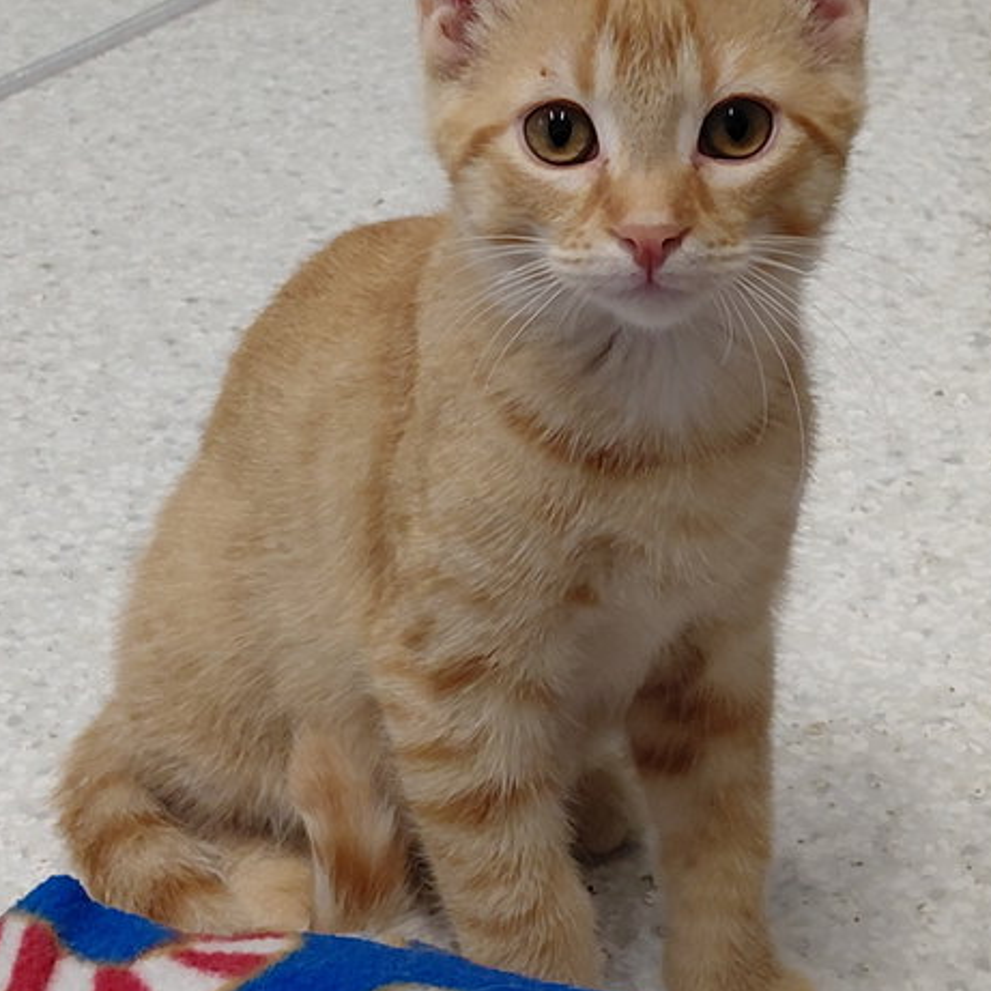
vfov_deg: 50.6
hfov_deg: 51.1
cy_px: 371
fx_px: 1036
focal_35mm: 32
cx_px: 494
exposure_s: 1/60.2
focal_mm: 4.69
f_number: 1.8
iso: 200
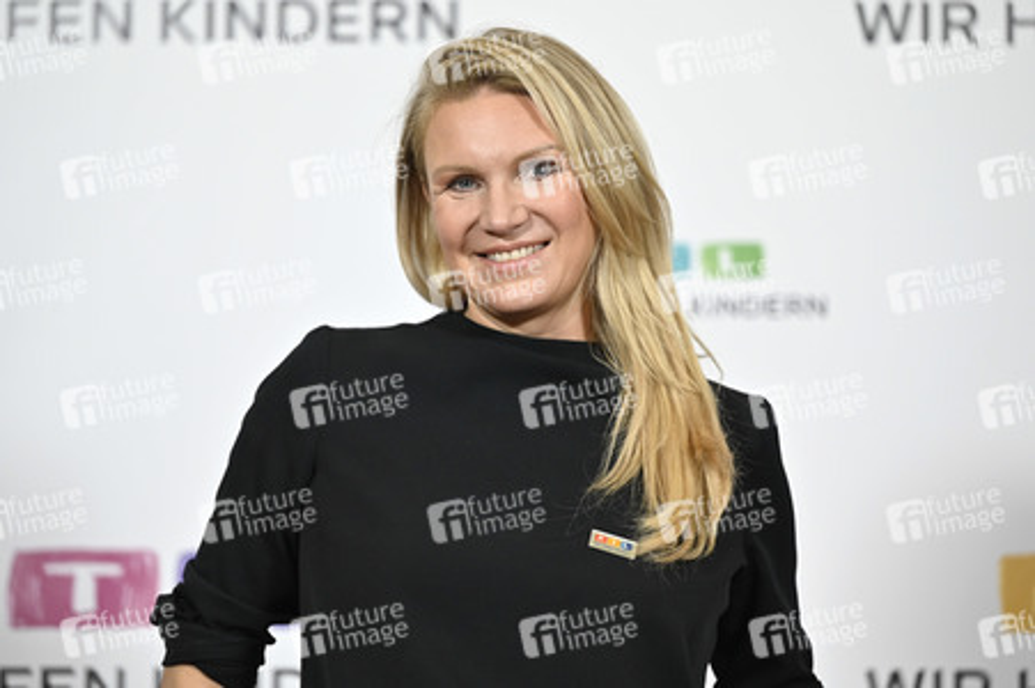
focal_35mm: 140
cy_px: 344
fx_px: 4022
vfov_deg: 9.8
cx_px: 518
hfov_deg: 14.7
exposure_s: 1/640
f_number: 2.8
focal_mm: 140
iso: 1000
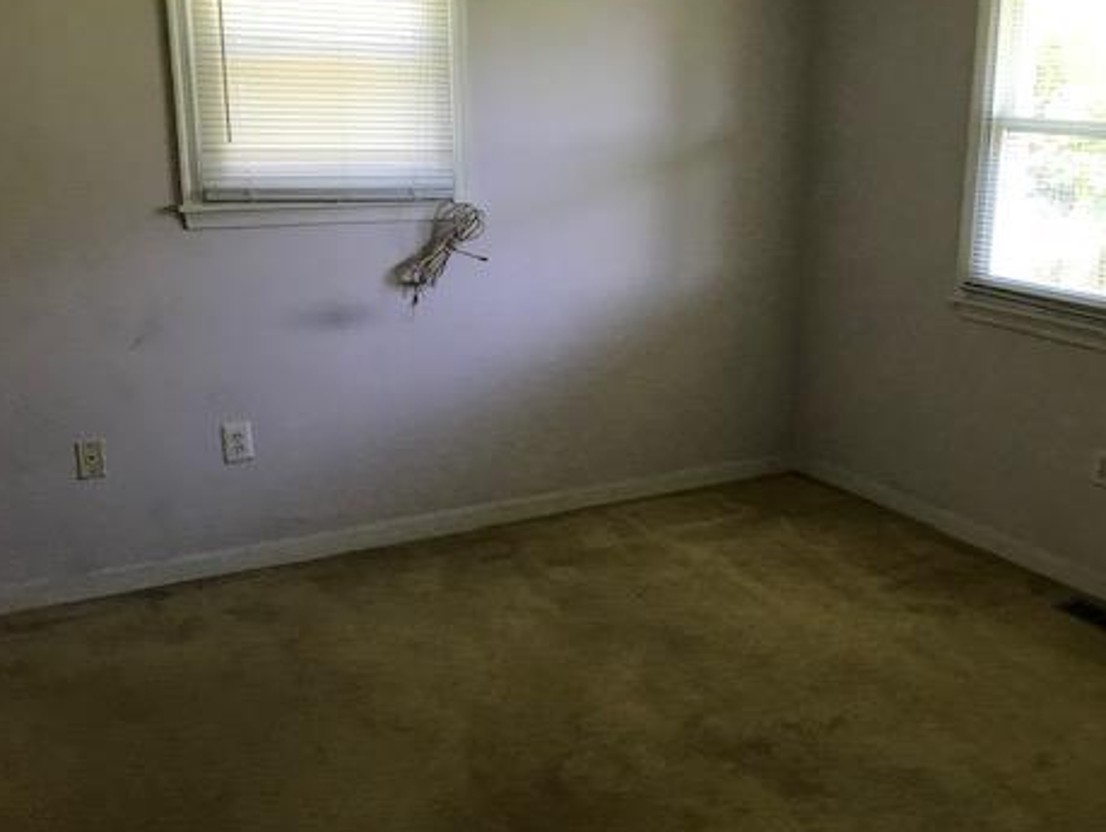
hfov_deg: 47.2
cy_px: 432
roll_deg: -1.5
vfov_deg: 36.9
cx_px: 723
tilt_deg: -14.5
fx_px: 1247
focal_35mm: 39
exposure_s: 1/20
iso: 40
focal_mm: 3.99
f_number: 1.8
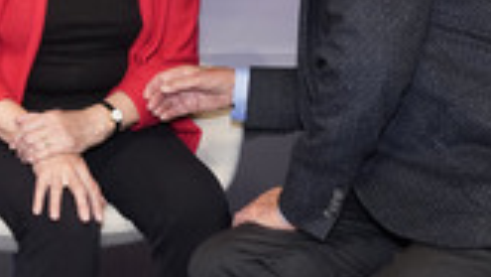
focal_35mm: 80
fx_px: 1042
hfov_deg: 25.2
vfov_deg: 15.1
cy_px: 104
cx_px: 1
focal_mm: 28
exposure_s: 1/160
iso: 2000
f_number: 5
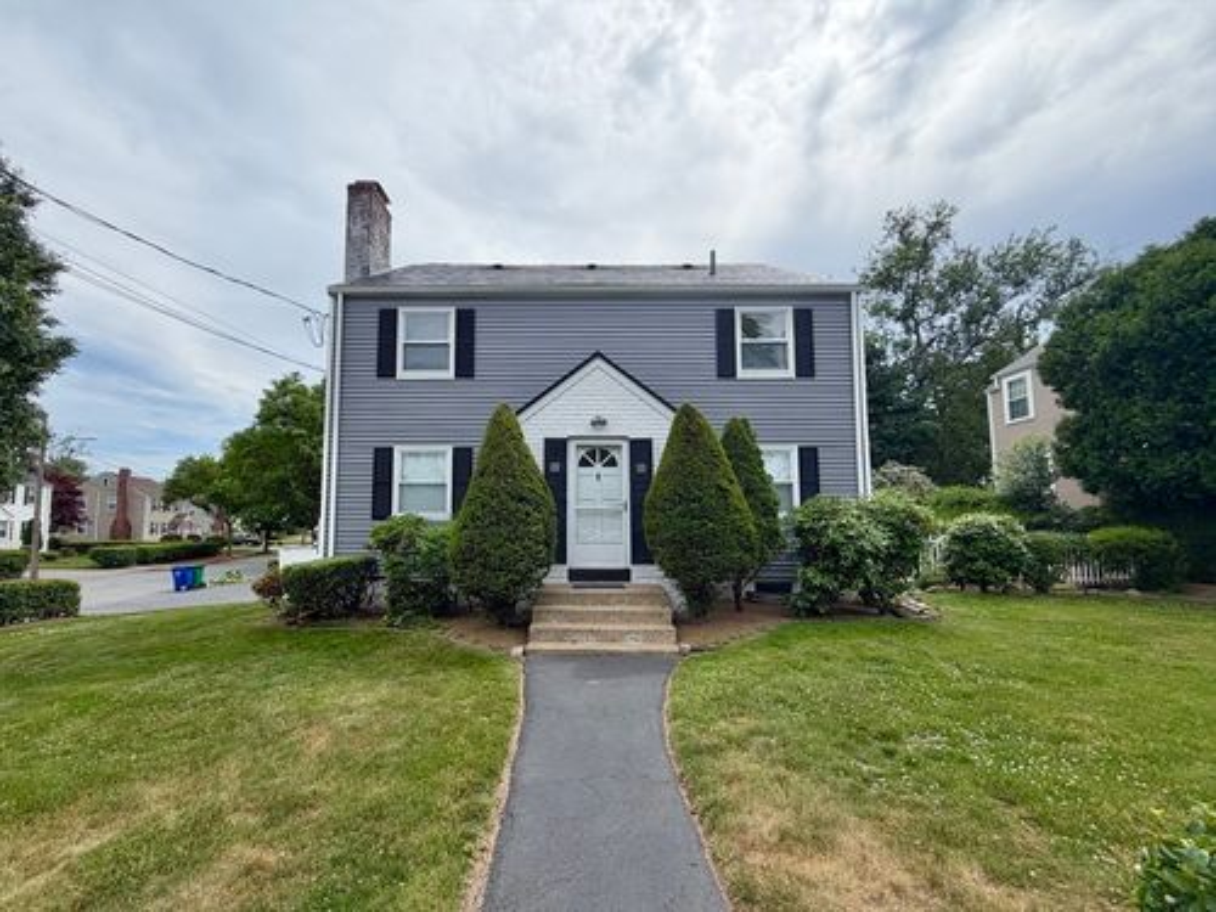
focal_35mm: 14
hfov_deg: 102.1
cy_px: 456
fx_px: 492
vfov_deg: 85.7
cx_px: 608
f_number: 2.2
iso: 20
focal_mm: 2.22
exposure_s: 1/1050
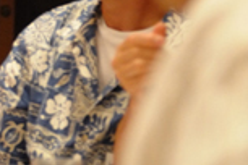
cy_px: -52
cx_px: -149
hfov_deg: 9.5
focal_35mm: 209
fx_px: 1440
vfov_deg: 6.5
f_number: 2.8
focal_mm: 50
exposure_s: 1/125
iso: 4500
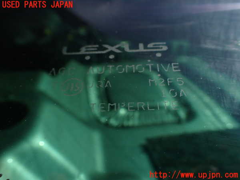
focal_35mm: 30
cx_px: 120
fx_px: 208
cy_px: 90
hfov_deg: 60.0
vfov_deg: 46.8
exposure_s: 1/125
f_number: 9
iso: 100
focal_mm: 5.4
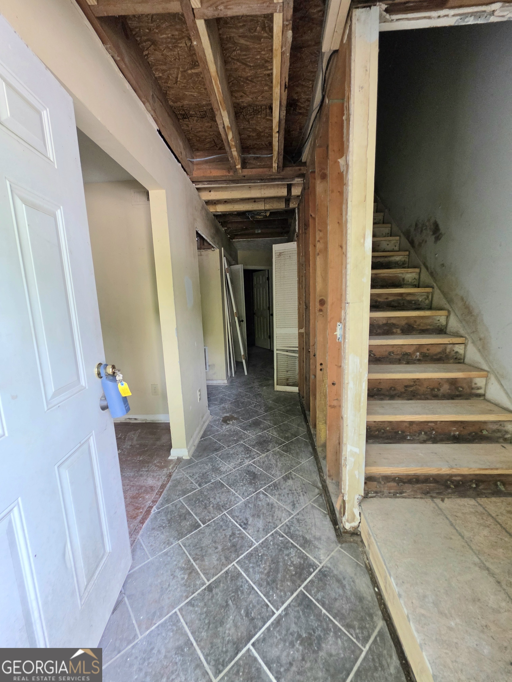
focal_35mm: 13
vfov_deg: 106.2
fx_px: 256
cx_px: 256
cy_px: 341
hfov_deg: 89.9
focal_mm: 2.2
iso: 320
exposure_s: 1/101
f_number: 1.9
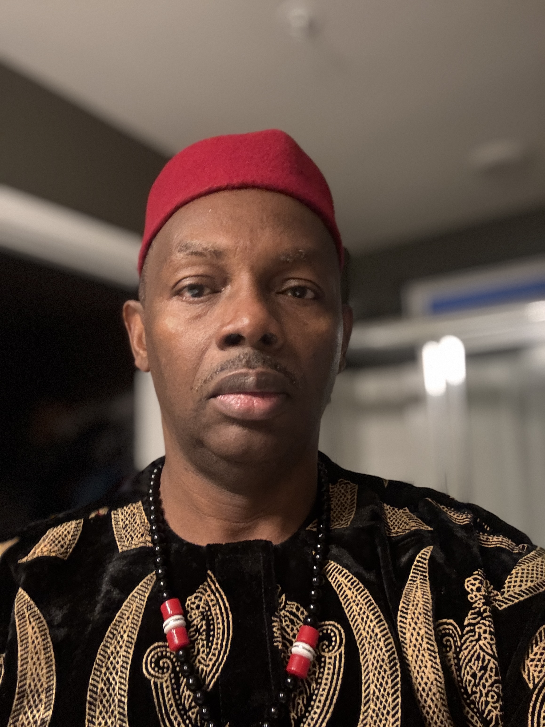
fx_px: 630
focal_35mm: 30
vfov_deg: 60.0
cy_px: 364
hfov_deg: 46.8
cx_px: 272
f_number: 1.9
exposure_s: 1/30
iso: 640
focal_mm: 2.69
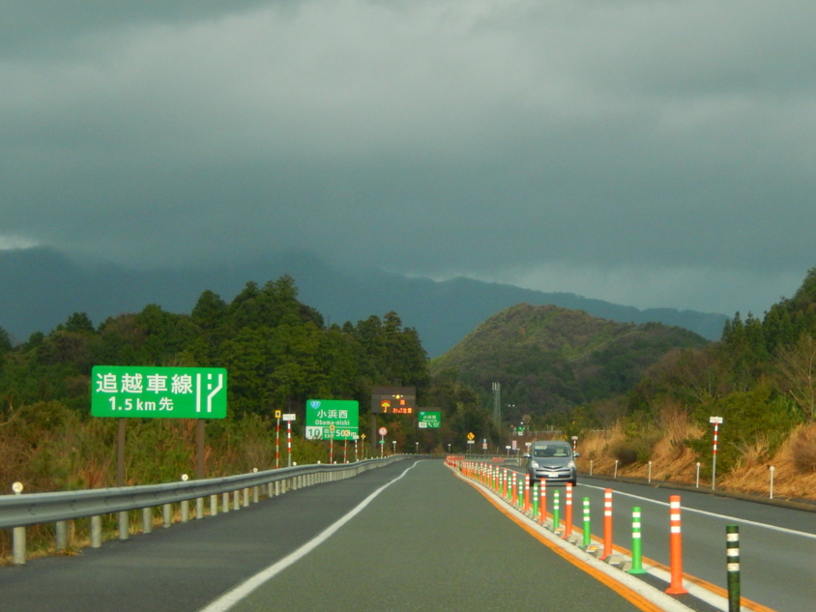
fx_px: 3347
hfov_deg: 13.9
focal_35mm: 142
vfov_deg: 10.4
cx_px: 461
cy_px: 309
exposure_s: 1/200
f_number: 5.5
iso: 400
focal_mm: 21
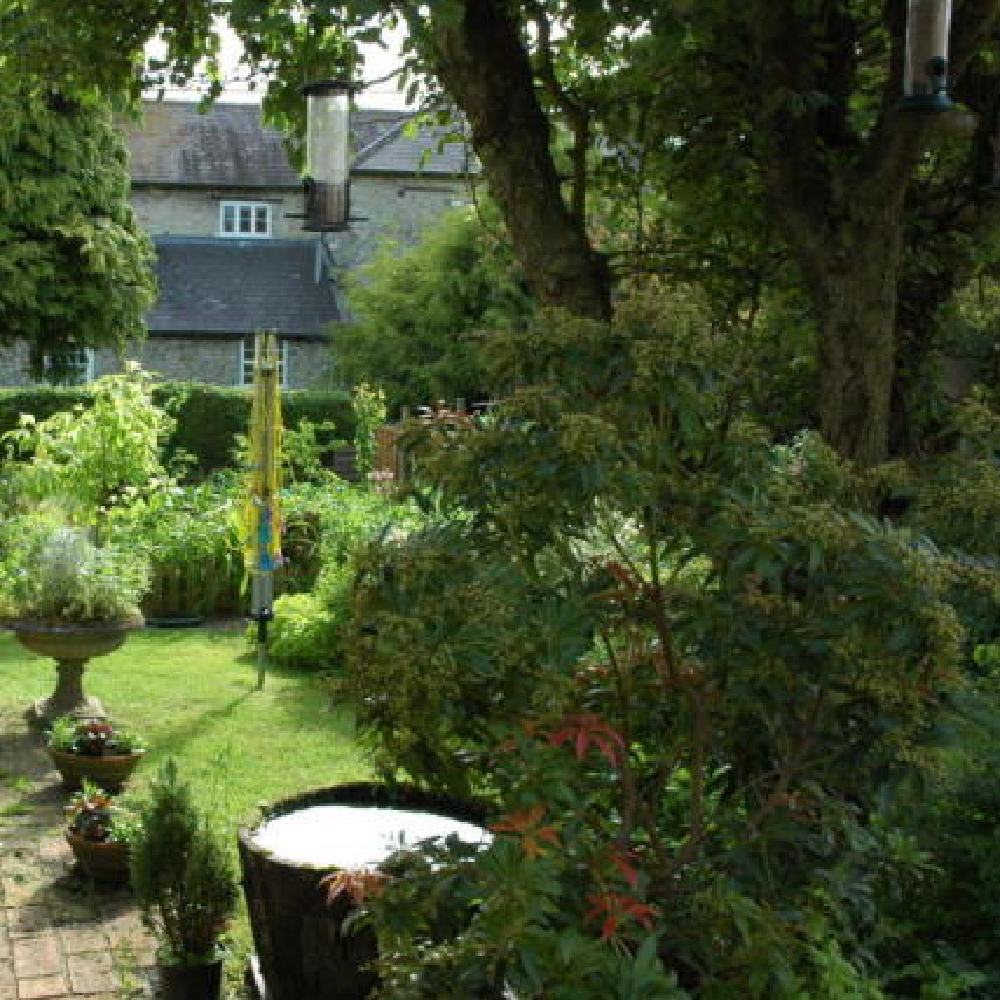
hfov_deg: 38.4
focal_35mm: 43
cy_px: 492
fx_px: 1405
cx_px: 281
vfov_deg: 39.2
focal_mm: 22
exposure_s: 1/125
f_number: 9
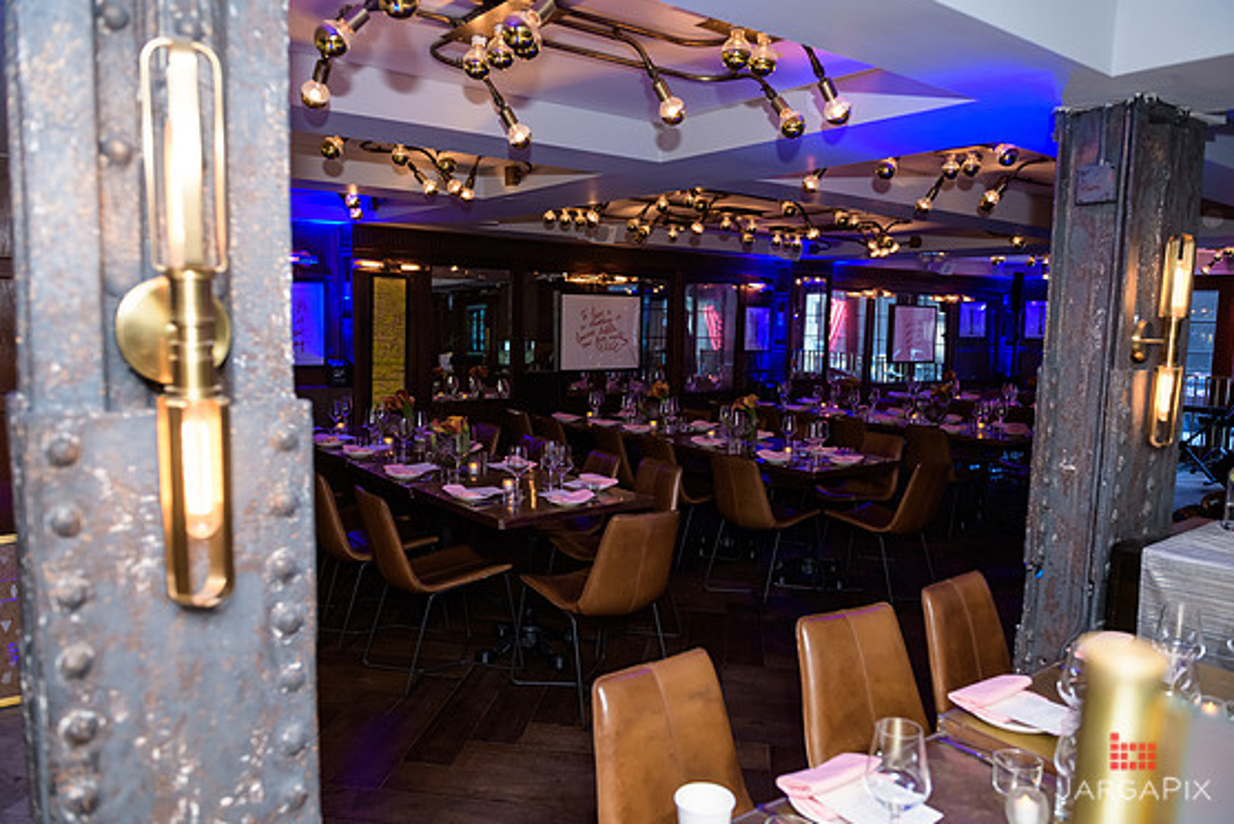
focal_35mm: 25
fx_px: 857
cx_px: 625
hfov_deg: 71.5
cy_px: 420
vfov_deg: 51.3
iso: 1000
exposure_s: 1/125
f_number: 3.2
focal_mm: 24
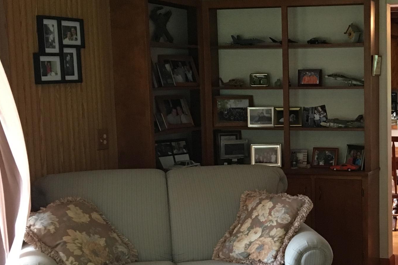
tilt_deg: -6.8
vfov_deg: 20.2
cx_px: 351
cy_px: 170
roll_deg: +1.1
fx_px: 740
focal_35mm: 67
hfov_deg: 29.0
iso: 160
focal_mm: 4.15
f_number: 2.2
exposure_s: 1/30
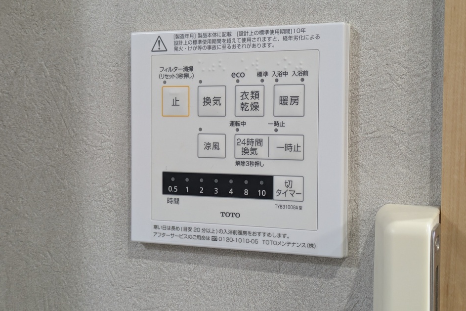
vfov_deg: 25.1
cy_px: 142
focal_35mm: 54
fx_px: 699
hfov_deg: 36.9
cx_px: 235
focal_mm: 5.43
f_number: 1.89
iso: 110
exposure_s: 1/24
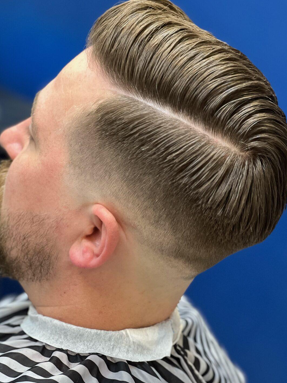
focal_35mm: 87
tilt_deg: -18.3
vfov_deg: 22.5
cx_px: 145
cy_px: 188
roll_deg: -15.2
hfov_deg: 17.0
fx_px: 962
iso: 200
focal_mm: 9
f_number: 2.8
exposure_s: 1/33
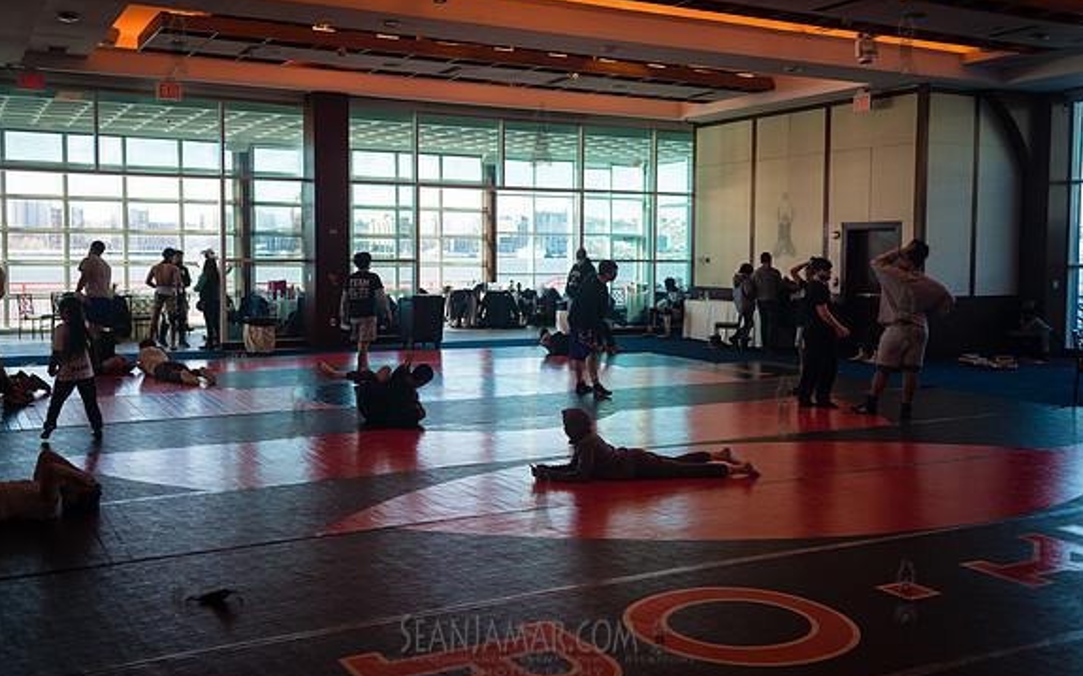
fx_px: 1062
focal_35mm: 36
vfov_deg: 35.3
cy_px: 315
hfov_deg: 54.0
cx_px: 541
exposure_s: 1/400
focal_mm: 35
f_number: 3.5
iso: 400
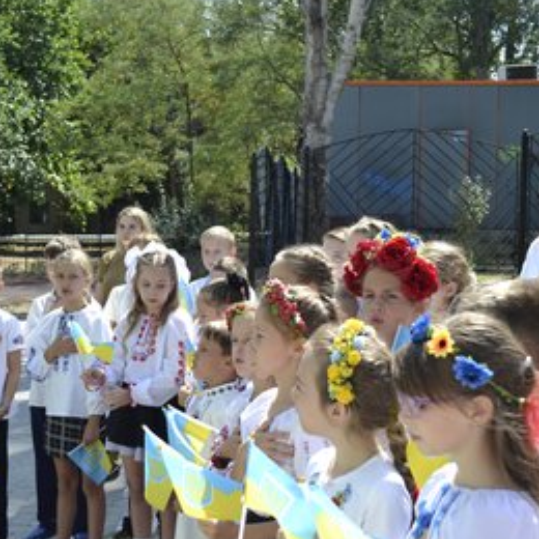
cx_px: 228
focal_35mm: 51
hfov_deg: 33.3
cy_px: 271
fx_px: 898
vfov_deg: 33.4
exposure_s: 1/200
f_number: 7.1
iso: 100
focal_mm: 26
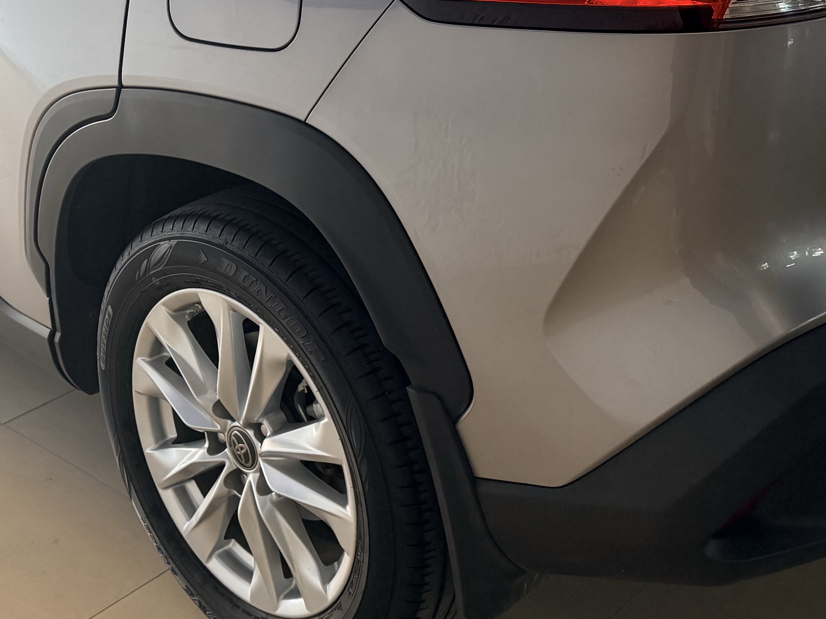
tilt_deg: -15.8
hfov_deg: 33.8
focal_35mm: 57
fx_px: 1360
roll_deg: +3.0
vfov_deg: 25.0
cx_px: 377
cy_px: 81
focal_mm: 6.76
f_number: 1.78
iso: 200
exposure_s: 1/99
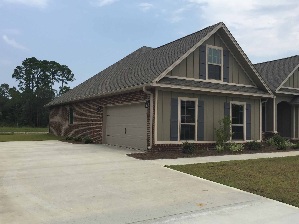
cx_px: 145
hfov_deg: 55.3
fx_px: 285
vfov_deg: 42.9
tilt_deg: +3.4
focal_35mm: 33
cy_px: 112
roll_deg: -2.2
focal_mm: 4.15
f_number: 2.2
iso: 32
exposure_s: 1/1980
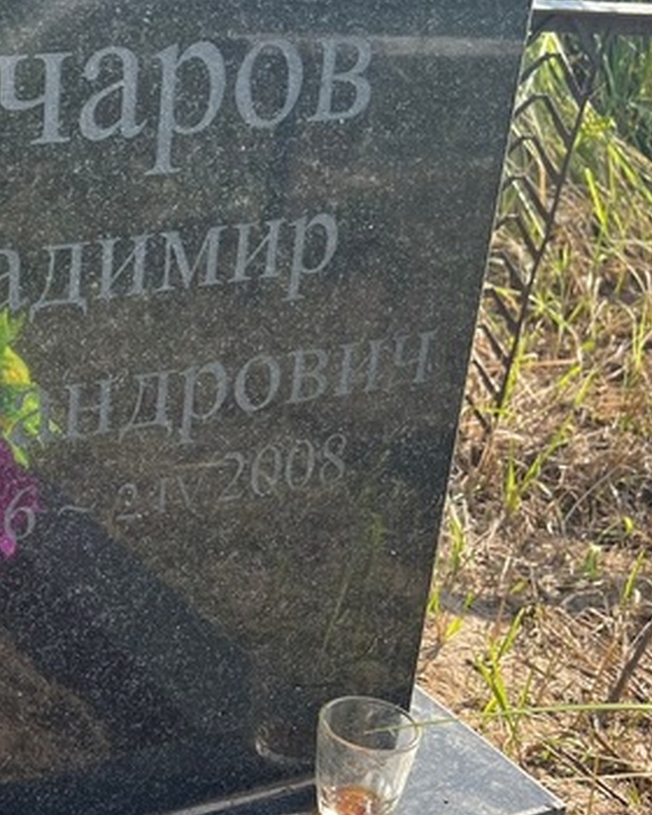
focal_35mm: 58
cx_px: -40
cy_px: 503
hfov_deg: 24.7
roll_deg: -3.7
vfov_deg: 32.3
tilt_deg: -24.1
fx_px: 1399
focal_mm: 5.7
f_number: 1.5
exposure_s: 1/887
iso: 50
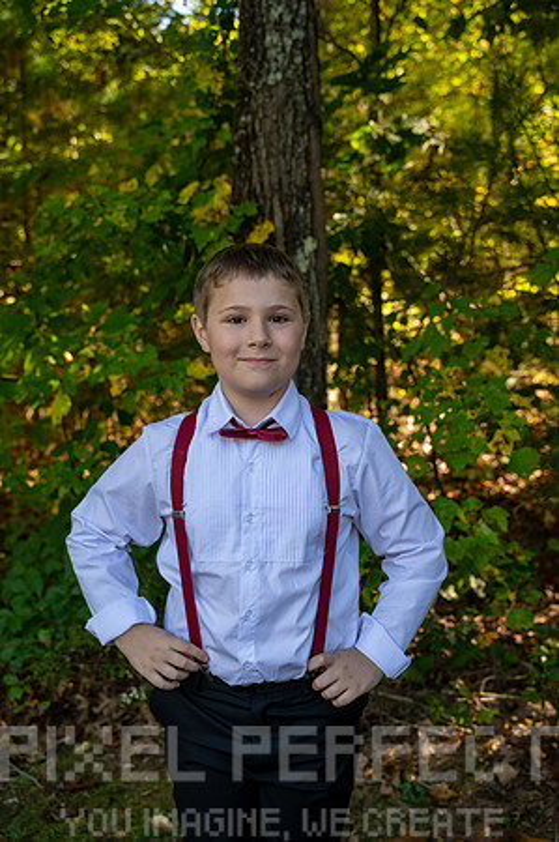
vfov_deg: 39.6
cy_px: 421
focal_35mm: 50
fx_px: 1167
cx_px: 280
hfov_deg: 26.9
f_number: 4.5
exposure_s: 1/200
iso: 640
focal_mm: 50
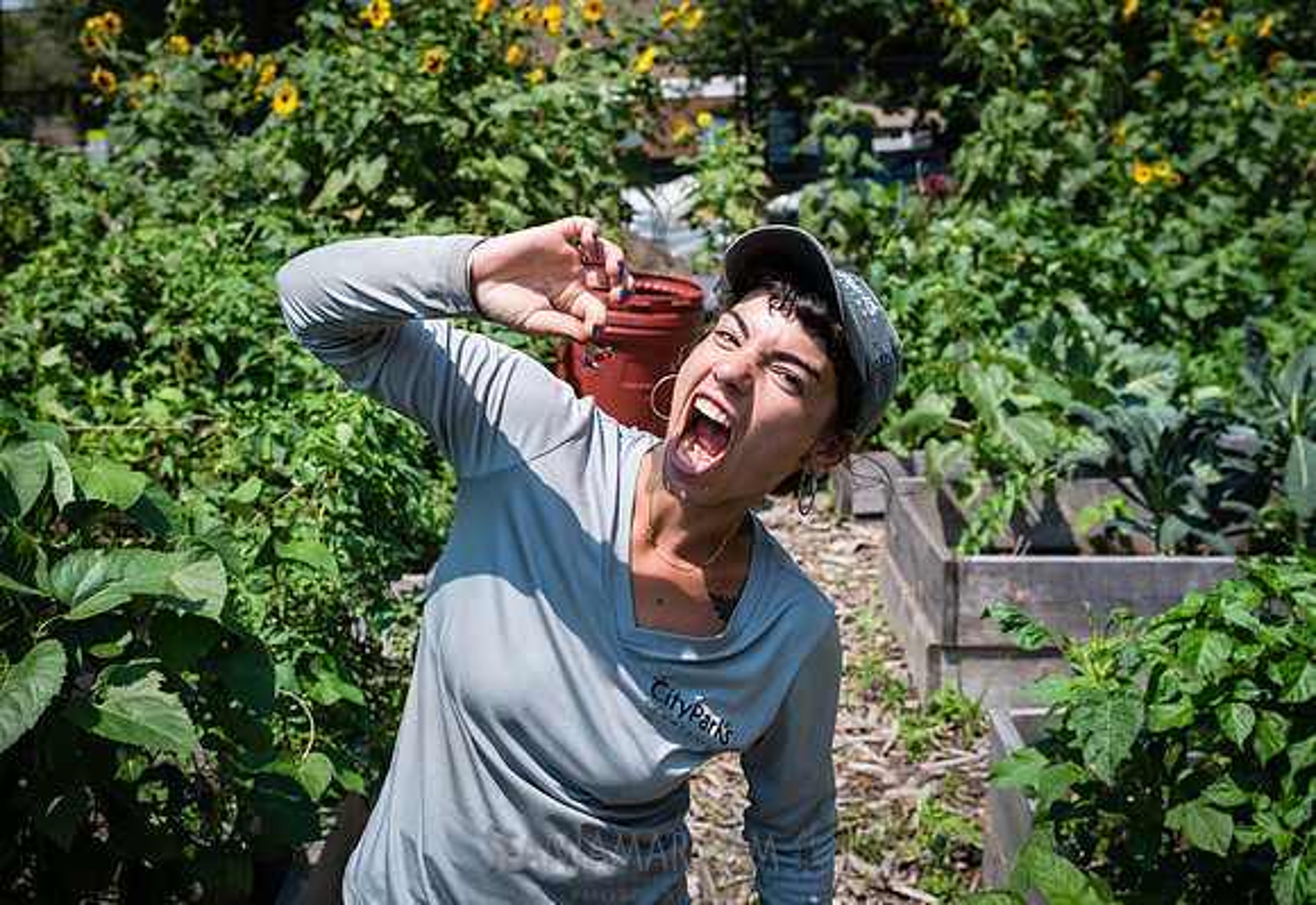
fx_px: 1605
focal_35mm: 43
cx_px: 676
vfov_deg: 31.4
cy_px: 389
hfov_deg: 44.6
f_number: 5
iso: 200
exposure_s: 1/1000
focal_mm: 36
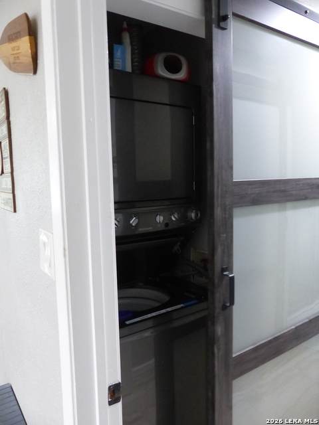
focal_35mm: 25
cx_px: 160
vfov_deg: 69.4
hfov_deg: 54.9
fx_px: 307
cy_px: 212
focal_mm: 4.5
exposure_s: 1/20
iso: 800
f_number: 2.8
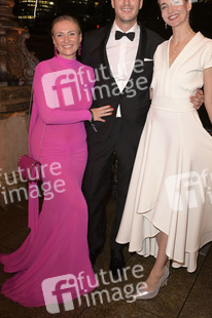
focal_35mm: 31
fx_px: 274
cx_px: 125
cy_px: 135
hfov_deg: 42.1
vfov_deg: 60.1
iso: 2500
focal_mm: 24
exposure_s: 1/50
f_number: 5.6
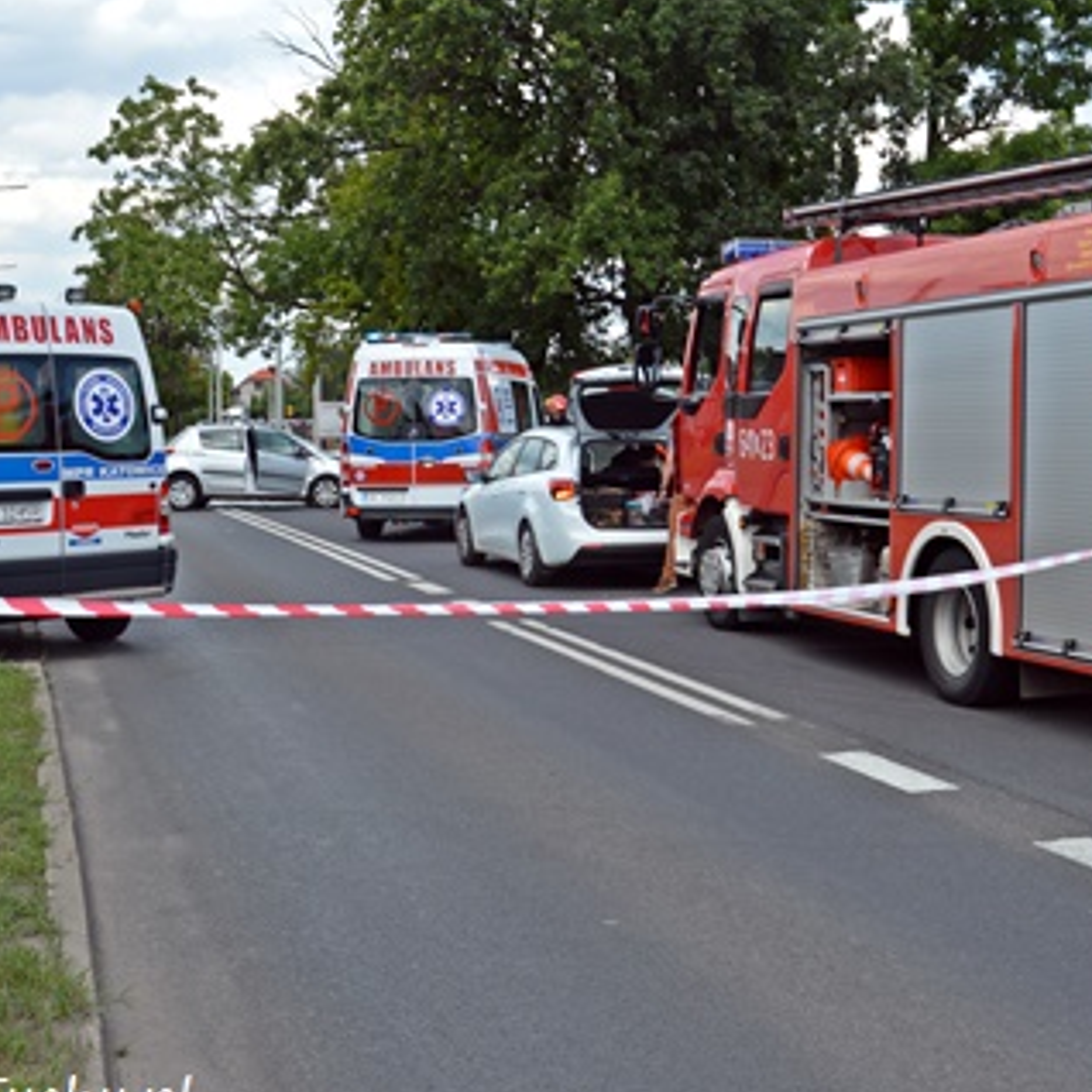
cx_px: 750
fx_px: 1999
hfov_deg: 30.3
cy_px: 429
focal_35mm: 56
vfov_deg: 30.5
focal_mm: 22
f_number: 7.1
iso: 100
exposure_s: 1/200
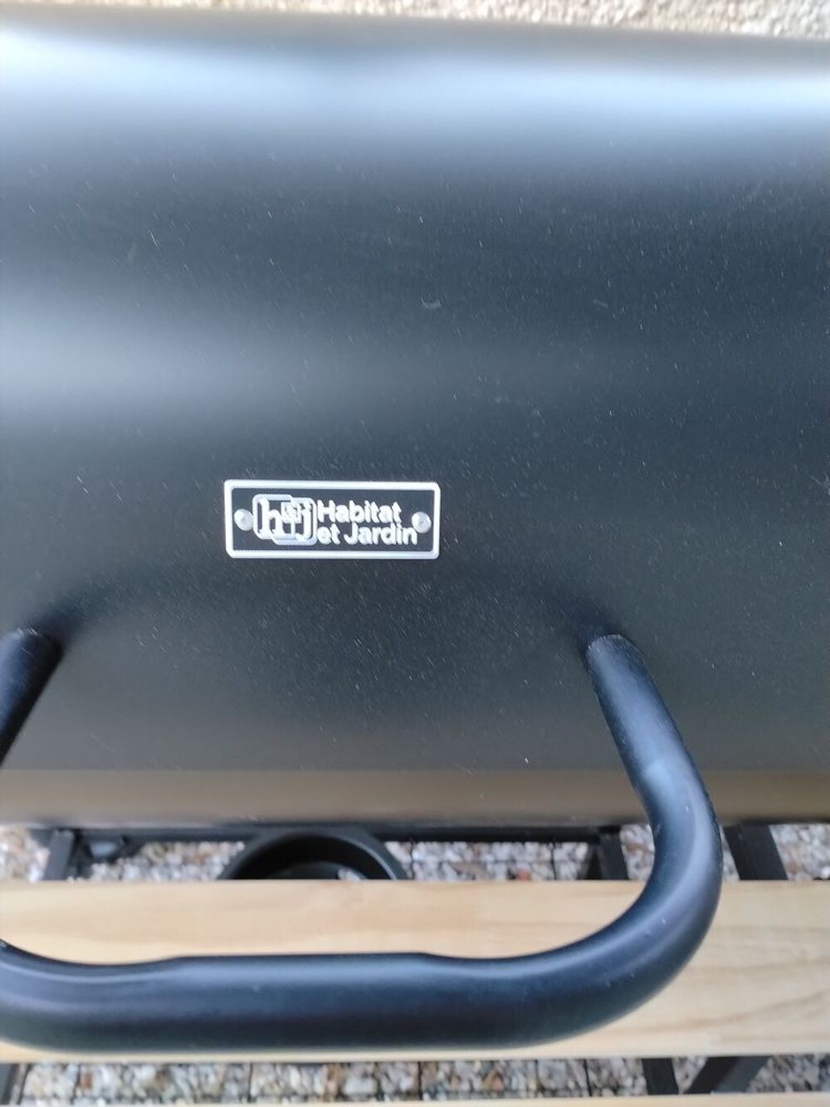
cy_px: 554
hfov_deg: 51.4
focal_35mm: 27
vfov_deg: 65.3
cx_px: 415
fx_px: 863
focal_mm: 4.05
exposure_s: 1/33.3
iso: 791
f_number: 1.8
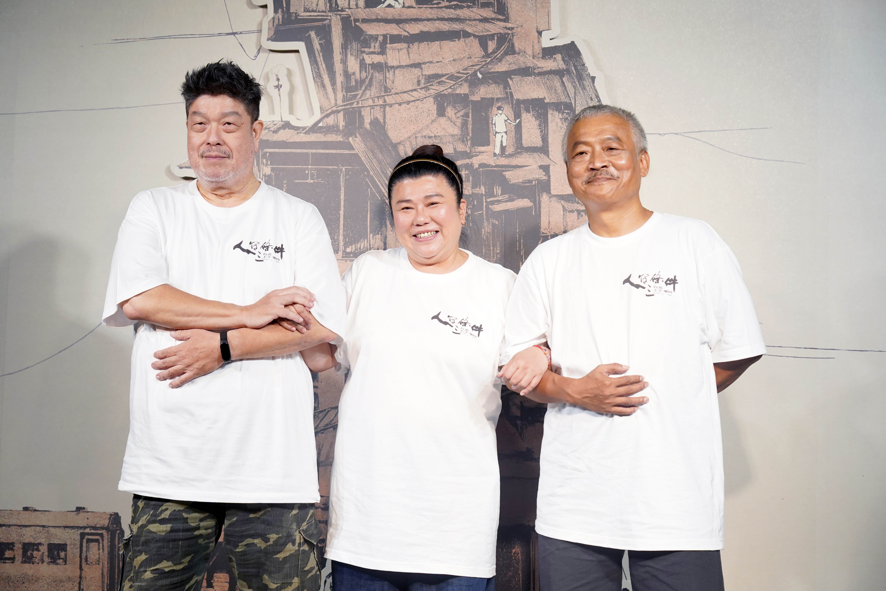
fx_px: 1895
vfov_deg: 17.7
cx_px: 443
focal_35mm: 77
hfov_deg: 26.3
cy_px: 296
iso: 2000
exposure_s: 1/320
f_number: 6.3
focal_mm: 77
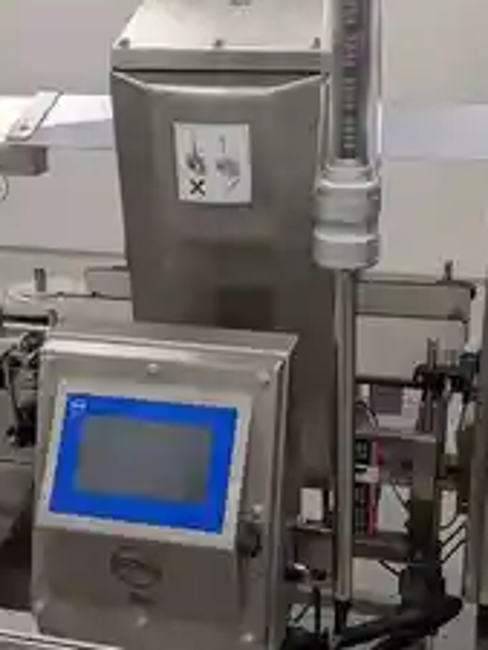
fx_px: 901
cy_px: 350
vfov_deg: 39.6
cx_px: 269
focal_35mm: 48
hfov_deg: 30.3
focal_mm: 4.38
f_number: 1.73
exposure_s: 1/120
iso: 77
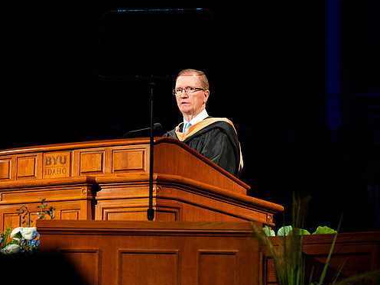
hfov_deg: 8.1
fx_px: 2679
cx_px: 188
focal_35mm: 244
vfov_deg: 6.1
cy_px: 116
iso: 2000
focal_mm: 175
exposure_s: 1/200
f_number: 3.5
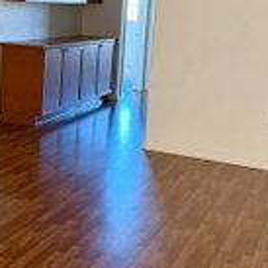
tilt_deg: -8.5
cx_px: 67
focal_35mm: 66
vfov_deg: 25.9
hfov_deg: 25.8
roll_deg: -3.6
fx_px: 578
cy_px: 78
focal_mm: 6.76
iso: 320
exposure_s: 1/60
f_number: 1.78
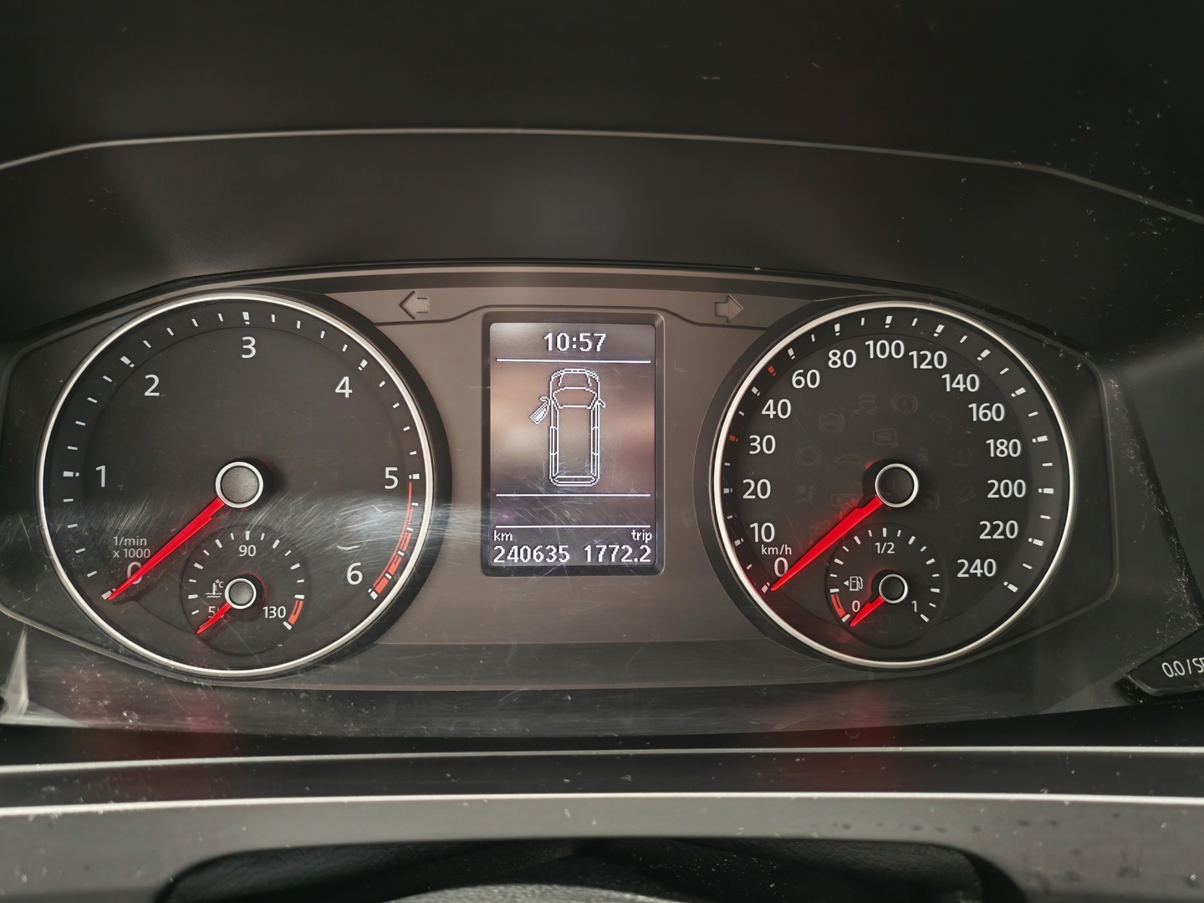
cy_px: 452
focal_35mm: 29
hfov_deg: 61.7
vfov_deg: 48.2
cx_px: 602
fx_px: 1009
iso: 800
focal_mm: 5.4
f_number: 1.6
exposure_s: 1/25
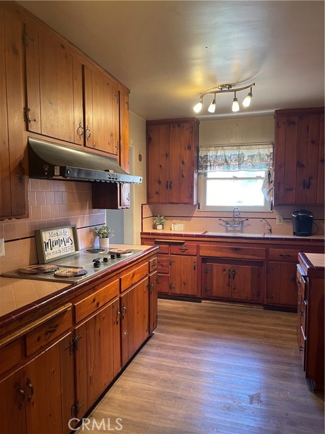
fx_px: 325
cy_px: 217
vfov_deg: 67.3
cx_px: 162
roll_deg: +1.0
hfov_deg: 53.1
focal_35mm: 26
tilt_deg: -2.8
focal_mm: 5.1
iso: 320
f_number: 1.6
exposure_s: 1/60
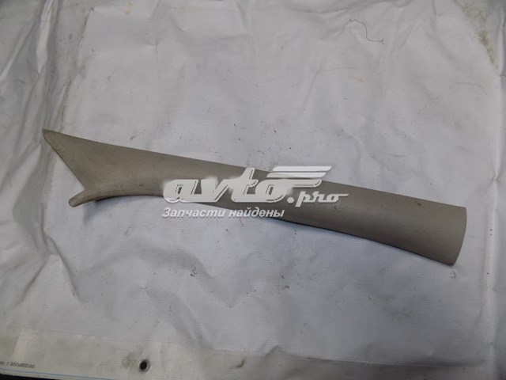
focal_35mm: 23
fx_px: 336
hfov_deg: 73.9
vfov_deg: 58.9
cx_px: 253
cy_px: 190
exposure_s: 1/30
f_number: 3.1
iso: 100
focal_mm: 4
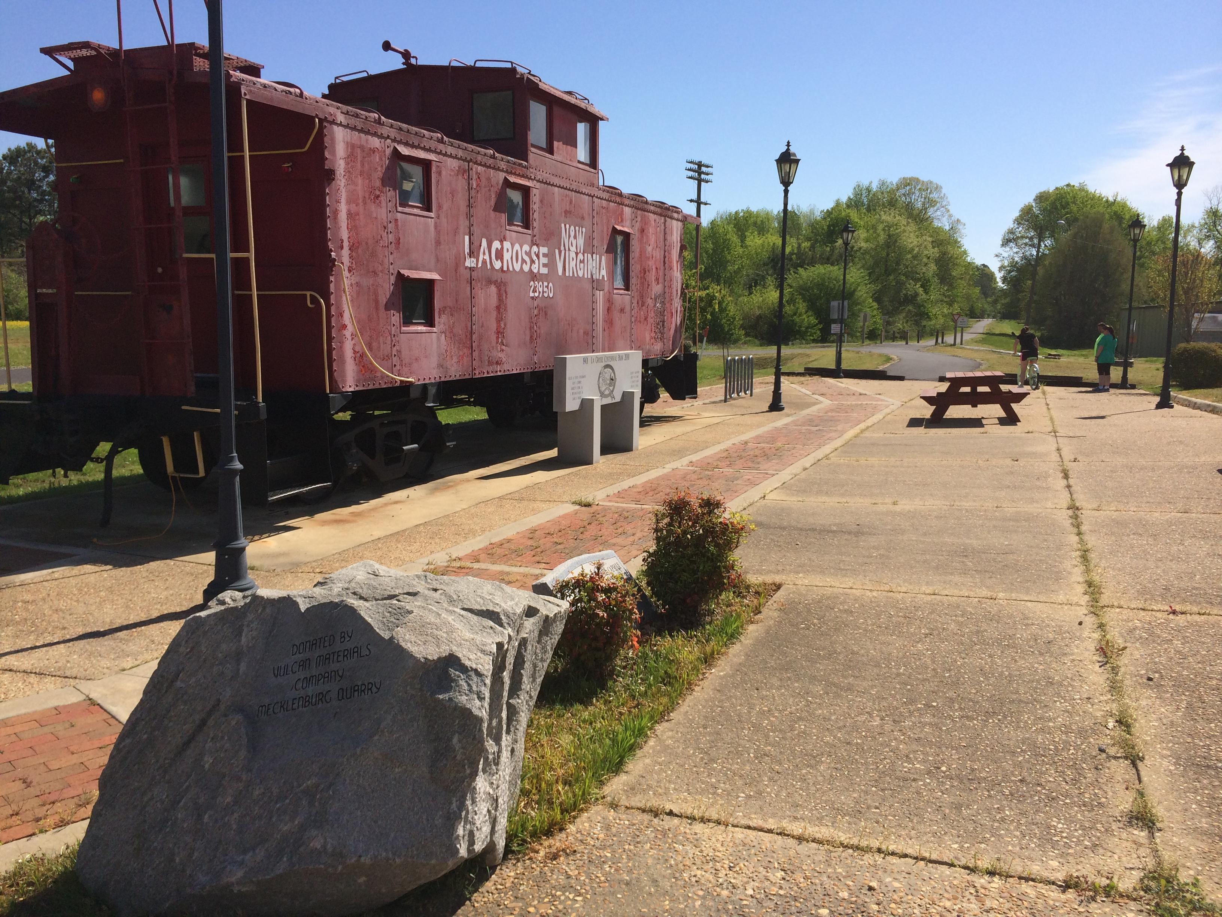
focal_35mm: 30
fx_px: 1059
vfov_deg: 46.8
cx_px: 611
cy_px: 458
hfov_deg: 60.0
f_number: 2.2
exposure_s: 1/2933
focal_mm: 4.12
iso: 40
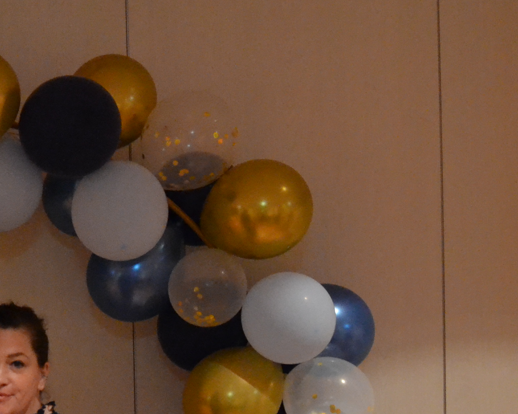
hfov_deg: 22.5
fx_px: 1272
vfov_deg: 18.4
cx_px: 54
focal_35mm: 83
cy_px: 309
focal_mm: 20
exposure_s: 1/50
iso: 3200
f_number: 3.5
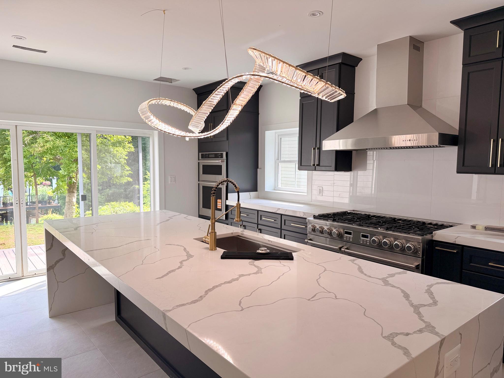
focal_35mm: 24
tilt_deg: -4.5
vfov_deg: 56.8
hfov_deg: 71.6
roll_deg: -0.7
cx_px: 252
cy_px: 189
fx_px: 349
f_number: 1.78
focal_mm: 6.76
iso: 80
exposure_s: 1/348
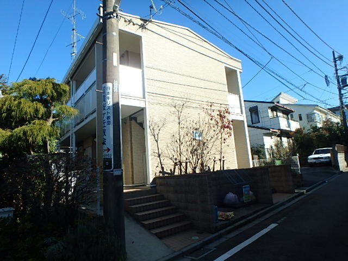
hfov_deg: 79.0
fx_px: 211
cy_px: 130
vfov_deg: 63.4
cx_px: 174
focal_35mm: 21
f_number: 3.5
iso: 125
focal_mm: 3.7
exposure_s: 1/800
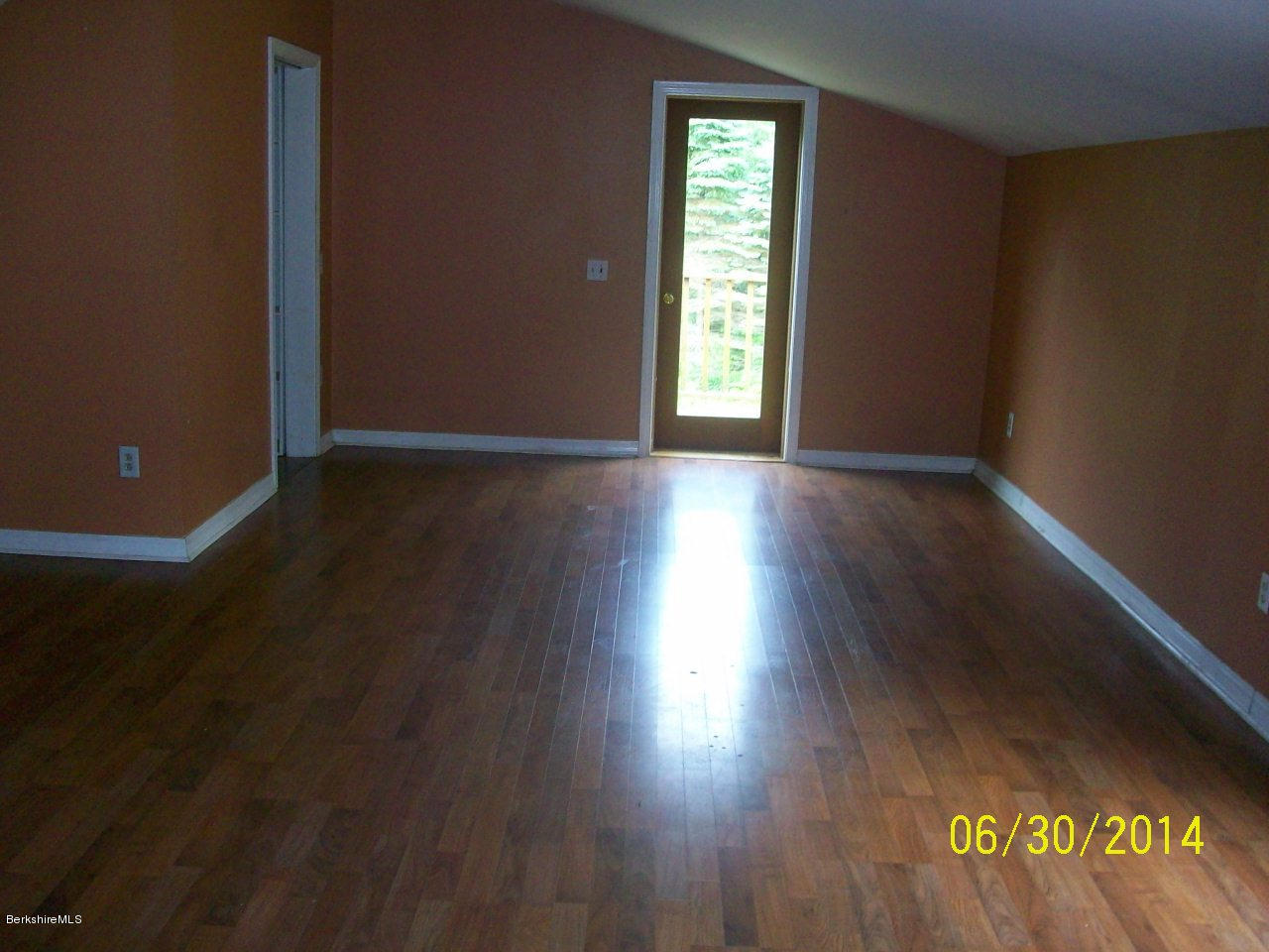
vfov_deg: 41.8
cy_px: 476
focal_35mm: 34
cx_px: 634
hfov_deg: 54.0
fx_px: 1246
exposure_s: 1/60
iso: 200
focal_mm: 5.7
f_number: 2.8
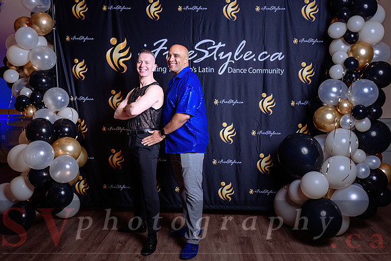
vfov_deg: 36.8
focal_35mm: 36
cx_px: 191
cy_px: 125
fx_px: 392
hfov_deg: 53.0
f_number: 5.6
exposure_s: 1/60
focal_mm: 30.5
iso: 125
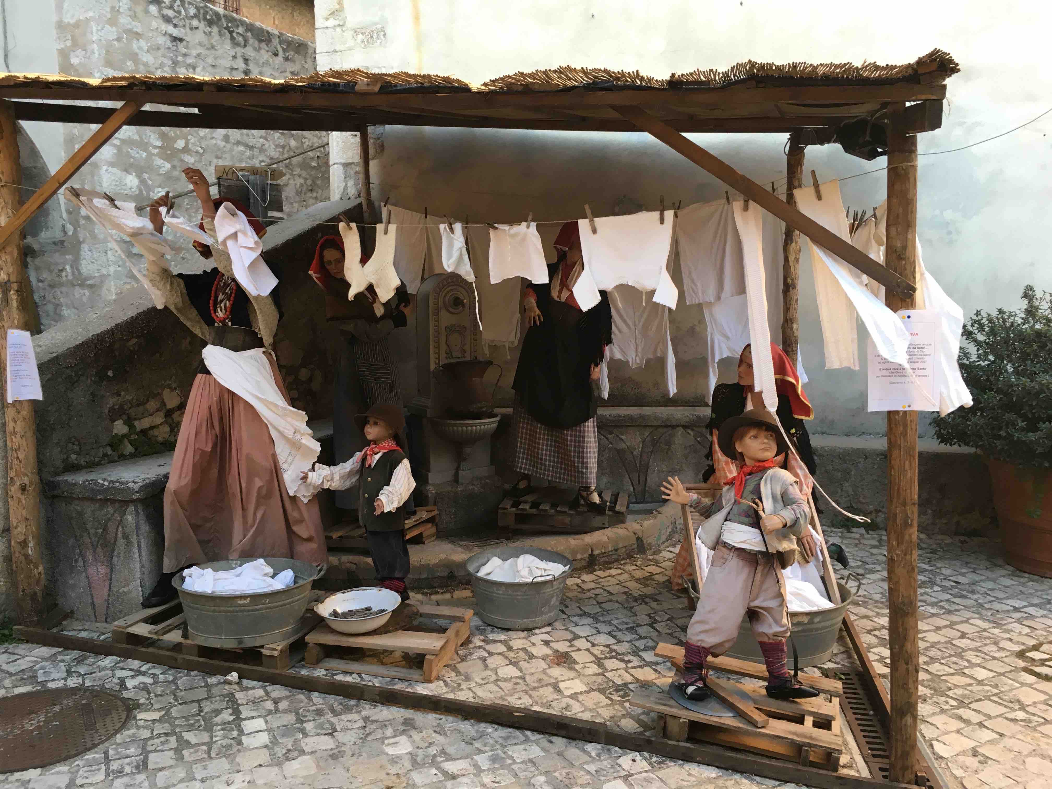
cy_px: 394
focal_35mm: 29
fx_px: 881
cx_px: 526
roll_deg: +0.8
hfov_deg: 61.7
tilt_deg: -4.3
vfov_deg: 48.2
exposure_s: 1/33
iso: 32
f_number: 2.2
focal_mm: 4.15
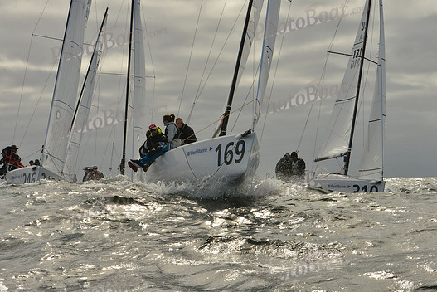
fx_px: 935
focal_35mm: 77
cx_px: 211
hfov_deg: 26.3
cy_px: 151
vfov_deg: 17.7
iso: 400
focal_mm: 70
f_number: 16
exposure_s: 1/1000
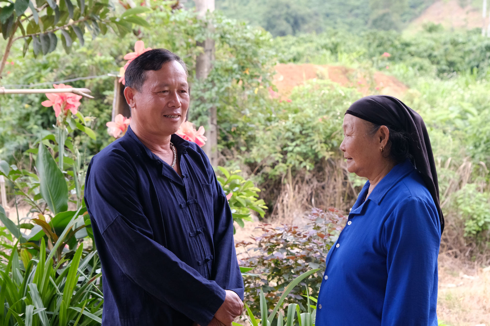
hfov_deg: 23.9
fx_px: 1156
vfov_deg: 16.0
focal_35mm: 85
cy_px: 163
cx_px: 245
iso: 2000
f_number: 5.6
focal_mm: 56.5
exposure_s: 1/500
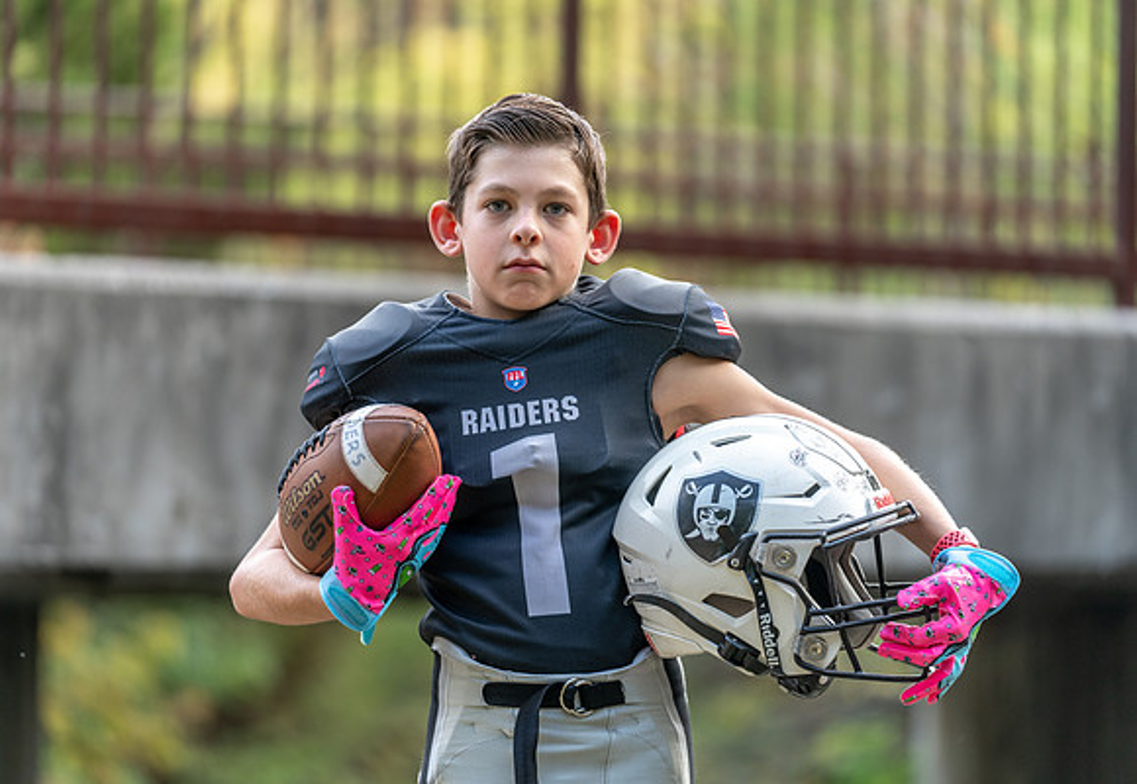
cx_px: 532
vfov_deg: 8.0
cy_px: 381
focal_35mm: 176
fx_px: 5615
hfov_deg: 11.6
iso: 500
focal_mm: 167
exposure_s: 1/320
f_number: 2.8
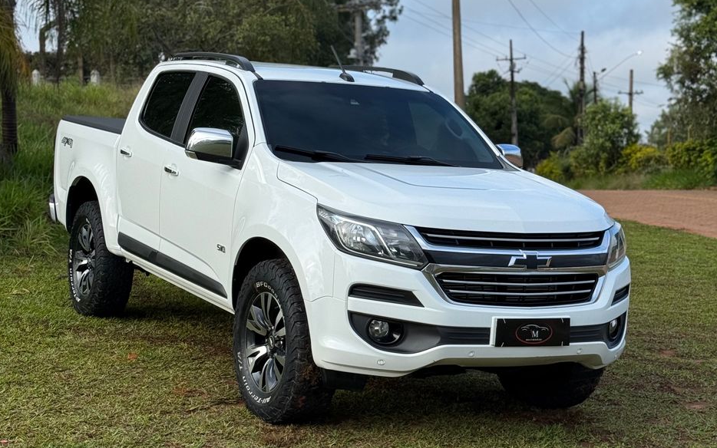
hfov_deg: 38.9
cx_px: 358
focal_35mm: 52
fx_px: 1016
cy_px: 219
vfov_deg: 24.9
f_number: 1.78
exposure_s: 1/2577
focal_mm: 6.76
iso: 64
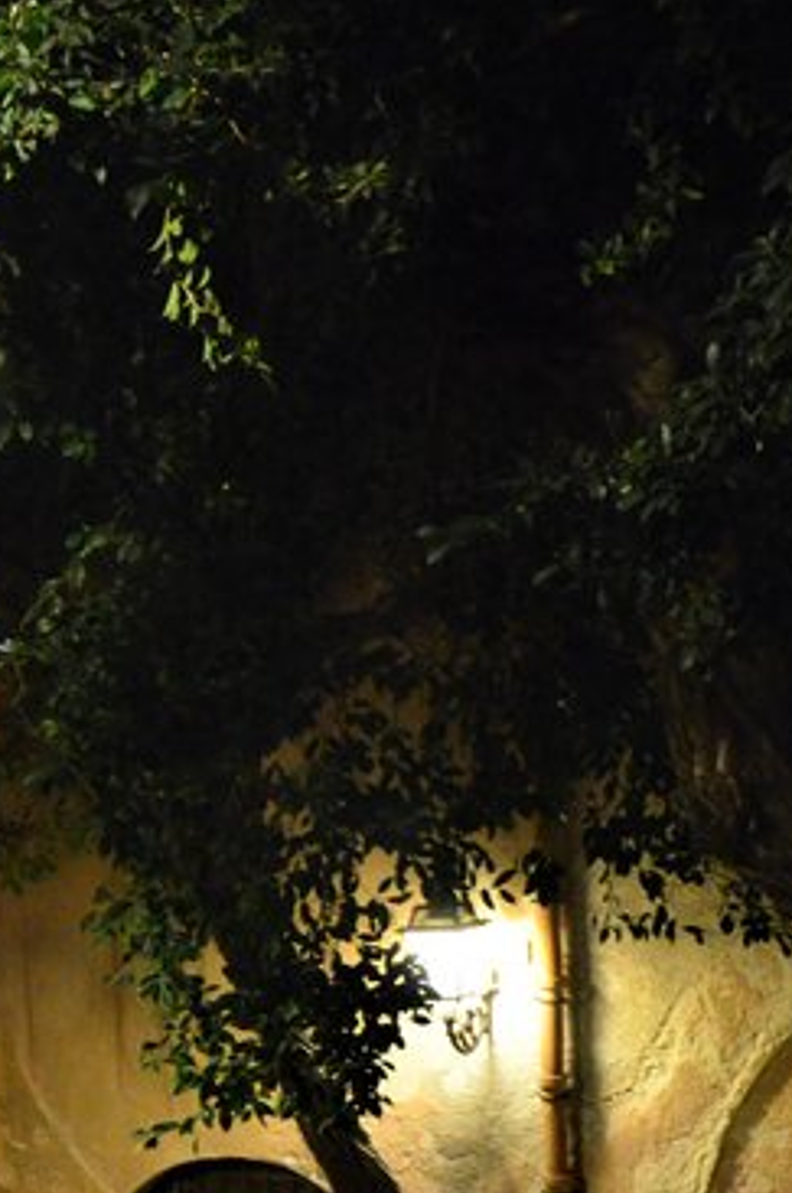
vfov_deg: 32.9
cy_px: 984
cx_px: 557
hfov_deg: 22.8
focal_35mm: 59
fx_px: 1952
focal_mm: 18
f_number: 6.3
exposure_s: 1/20
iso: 6400
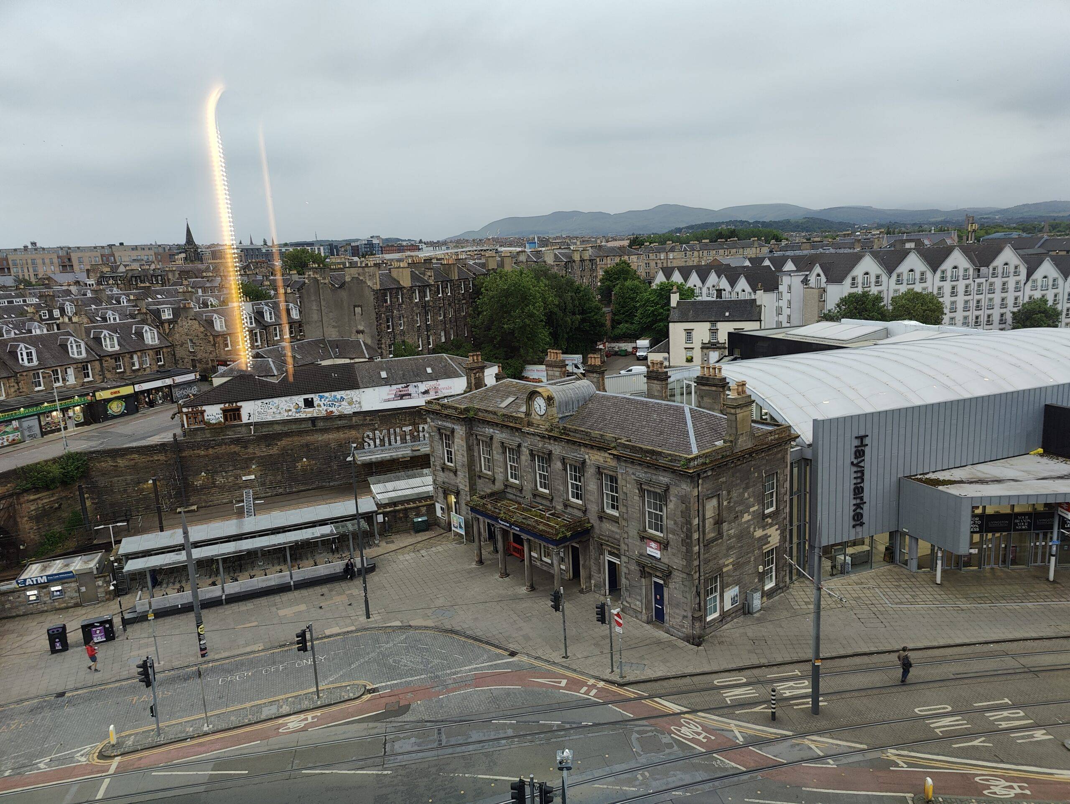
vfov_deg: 59.0
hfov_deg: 73.9
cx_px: 535
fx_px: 712
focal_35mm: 23
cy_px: 402
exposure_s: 1/100
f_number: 1.8
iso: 125
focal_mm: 6.06
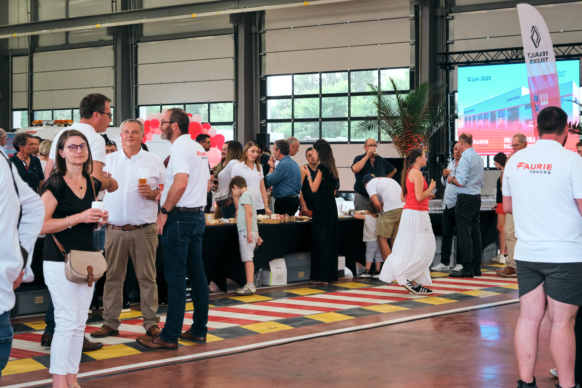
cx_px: 291
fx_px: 1083
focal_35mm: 67
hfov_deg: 30.1
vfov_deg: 20.3
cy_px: 194
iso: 3200
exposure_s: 1/250
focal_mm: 44.7
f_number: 5.6
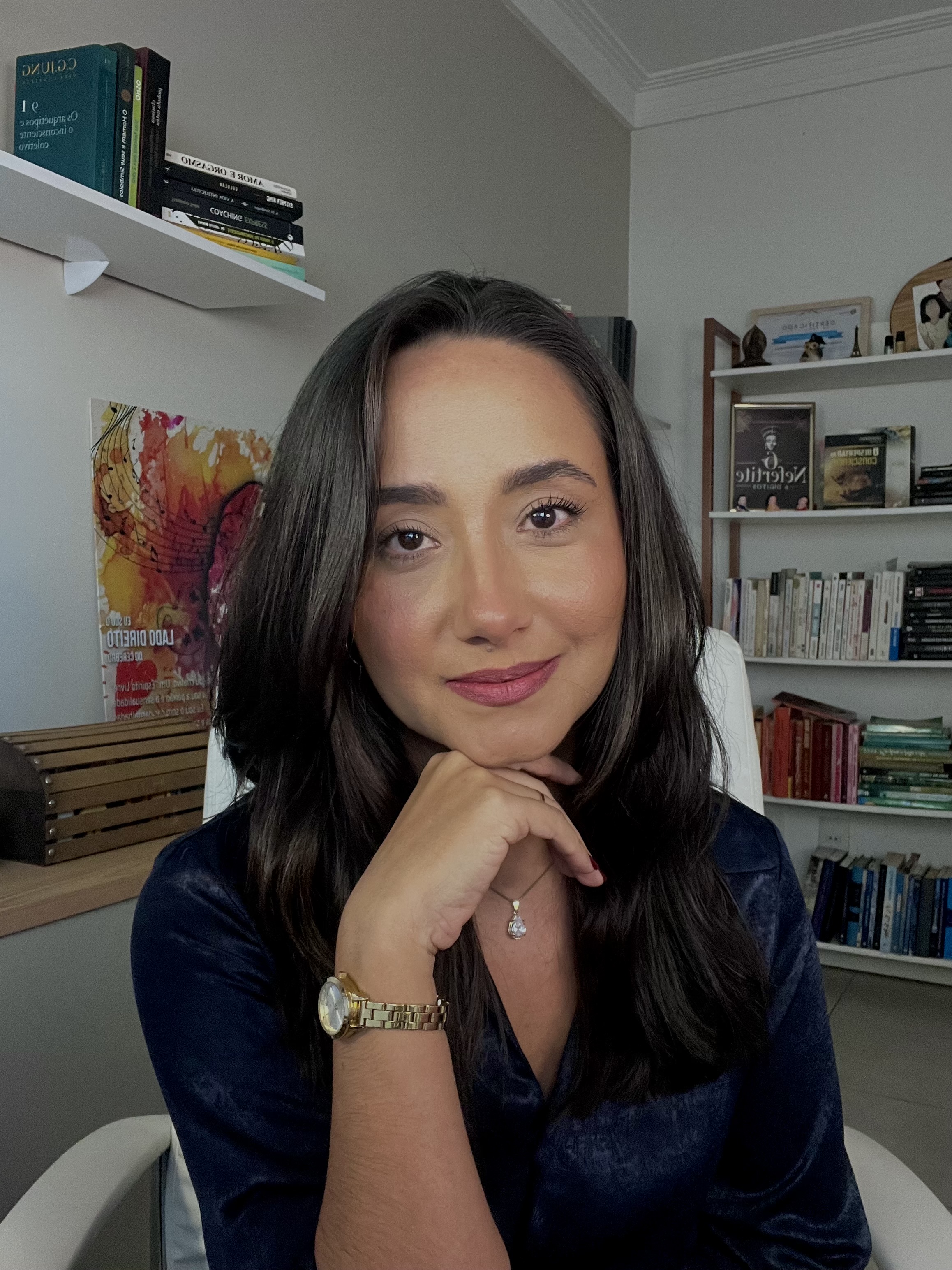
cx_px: 476
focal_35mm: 30
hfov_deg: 46.8
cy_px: 635
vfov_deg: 60.0
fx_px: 1100
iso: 250
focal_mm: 2.71
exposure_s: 1/59
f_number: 2.2
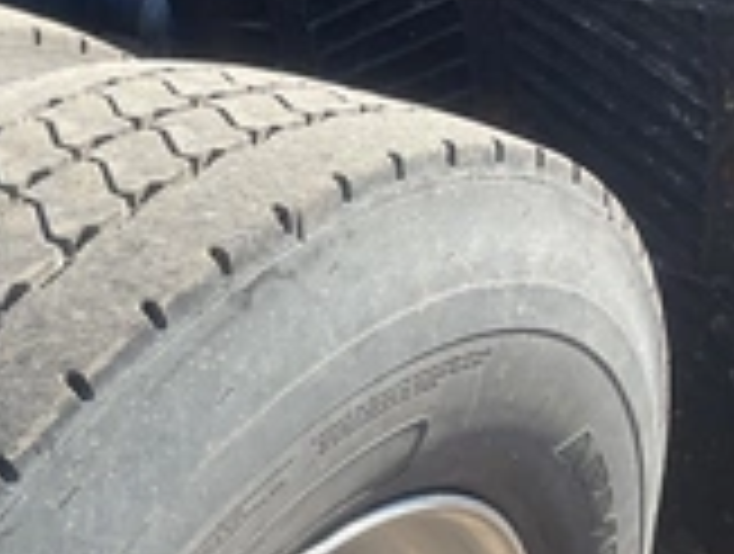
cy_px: 495
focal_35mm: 71
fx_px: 1509
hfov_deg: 25.5
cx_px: -59
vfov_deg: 20.4
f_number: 1.8
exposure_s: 1/545
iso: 25
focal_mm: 3
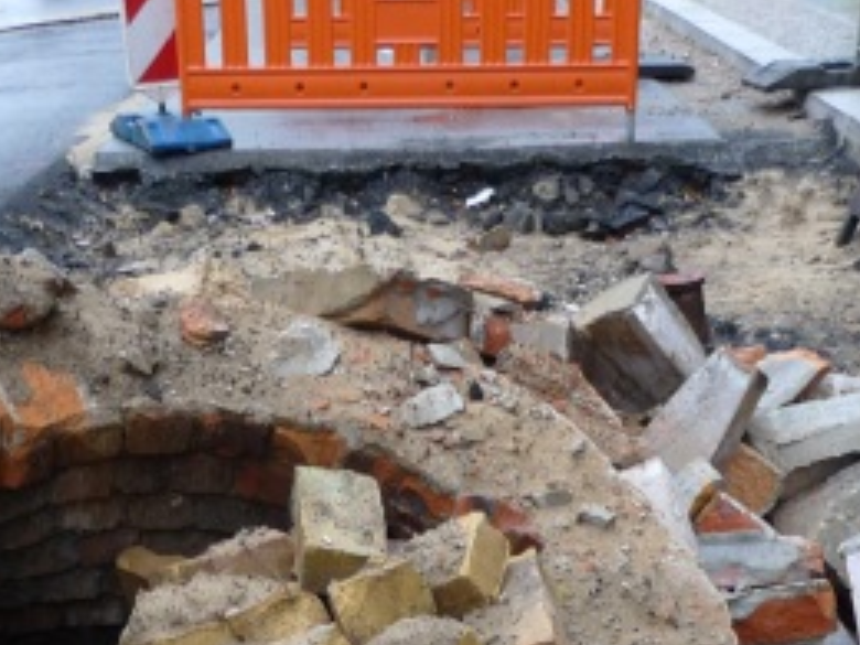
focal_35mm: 67
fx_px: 1665
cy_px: 822
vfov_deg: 20.2
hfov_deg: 29.0
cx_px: 390
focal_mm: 5.4
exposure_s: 1/30
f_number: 2.1
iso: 100
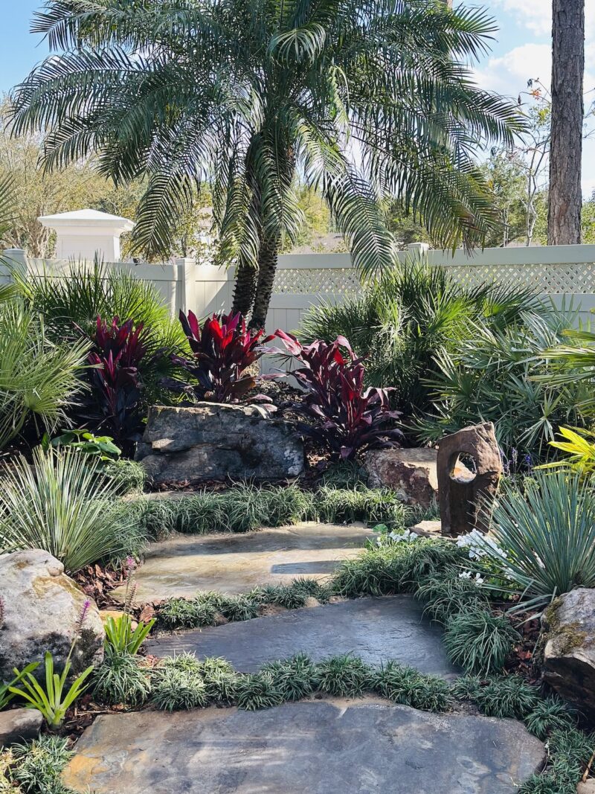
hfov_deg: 30.3
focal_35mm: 48
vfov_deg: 39.7
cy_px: 397
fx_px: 1100
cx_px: 298
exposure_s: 1/880
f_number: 1.78
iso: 80
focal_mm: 6.86
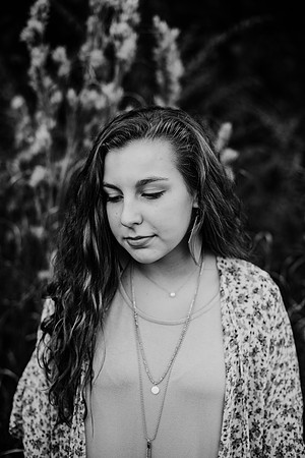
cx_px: 152
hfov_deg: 27.0
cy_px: 229
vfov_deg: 39.6
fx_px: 635
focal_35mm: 50
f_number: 2.2
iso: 200
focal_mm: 50
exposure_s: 1/1600
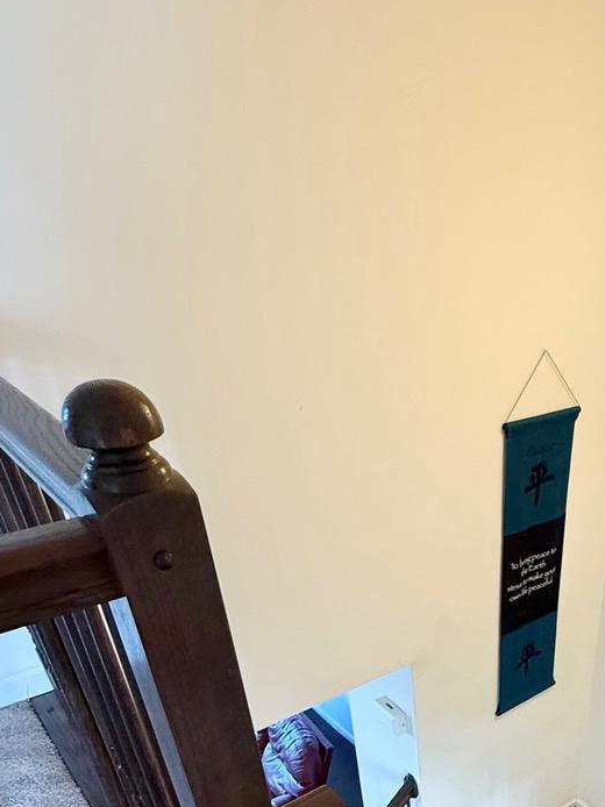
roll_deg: -1.2
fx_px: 723
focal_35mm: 31
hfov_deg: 43.4
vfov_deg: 51.1
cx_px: 482
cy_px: 737
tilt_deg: -38.3
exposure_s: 1/60
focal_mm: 2.22
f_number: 2.2
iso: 400
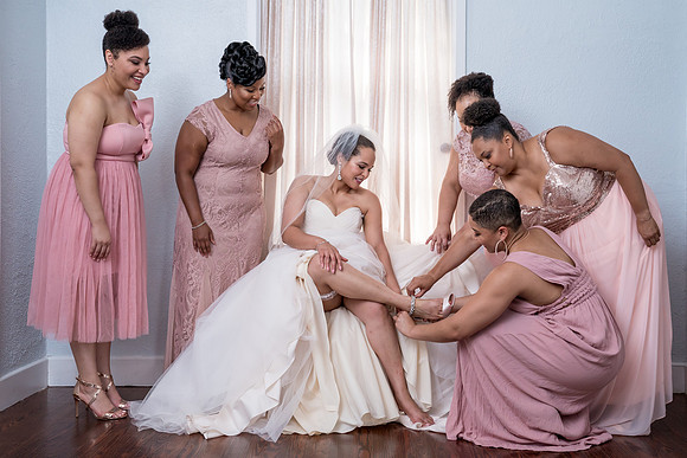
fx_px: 751
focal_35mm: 39
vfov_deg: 33.9
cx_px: 341
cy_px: 216
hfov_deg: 49.1
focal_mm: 37
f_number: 6.3
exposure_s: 1/160
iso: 1250
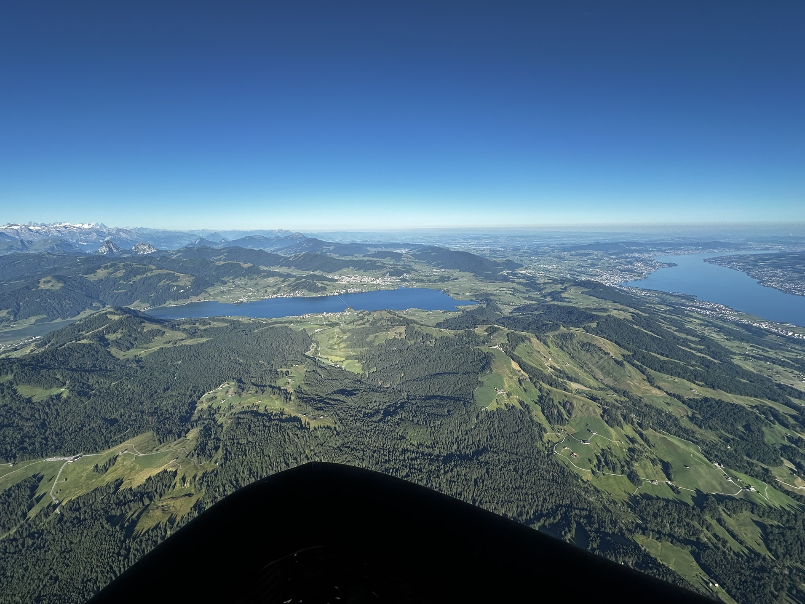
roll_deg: +1.5
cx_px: 388
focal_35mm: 15
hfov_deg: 98.1
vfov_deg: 81.8
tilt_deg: -11.5
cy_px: 297
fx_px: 349
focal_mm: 2.22
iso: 50
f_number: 2.2
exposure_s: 1/2353
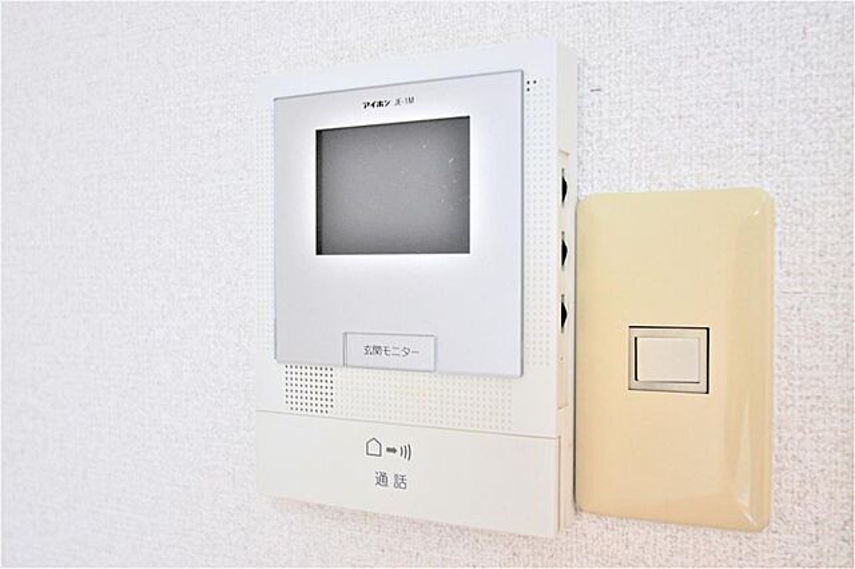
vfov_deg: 36.8
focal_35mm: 36
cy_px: 284
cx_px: 428
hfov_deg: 53.2
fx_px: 855
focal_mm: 24
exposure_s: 1/40
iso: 320
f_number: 4.5
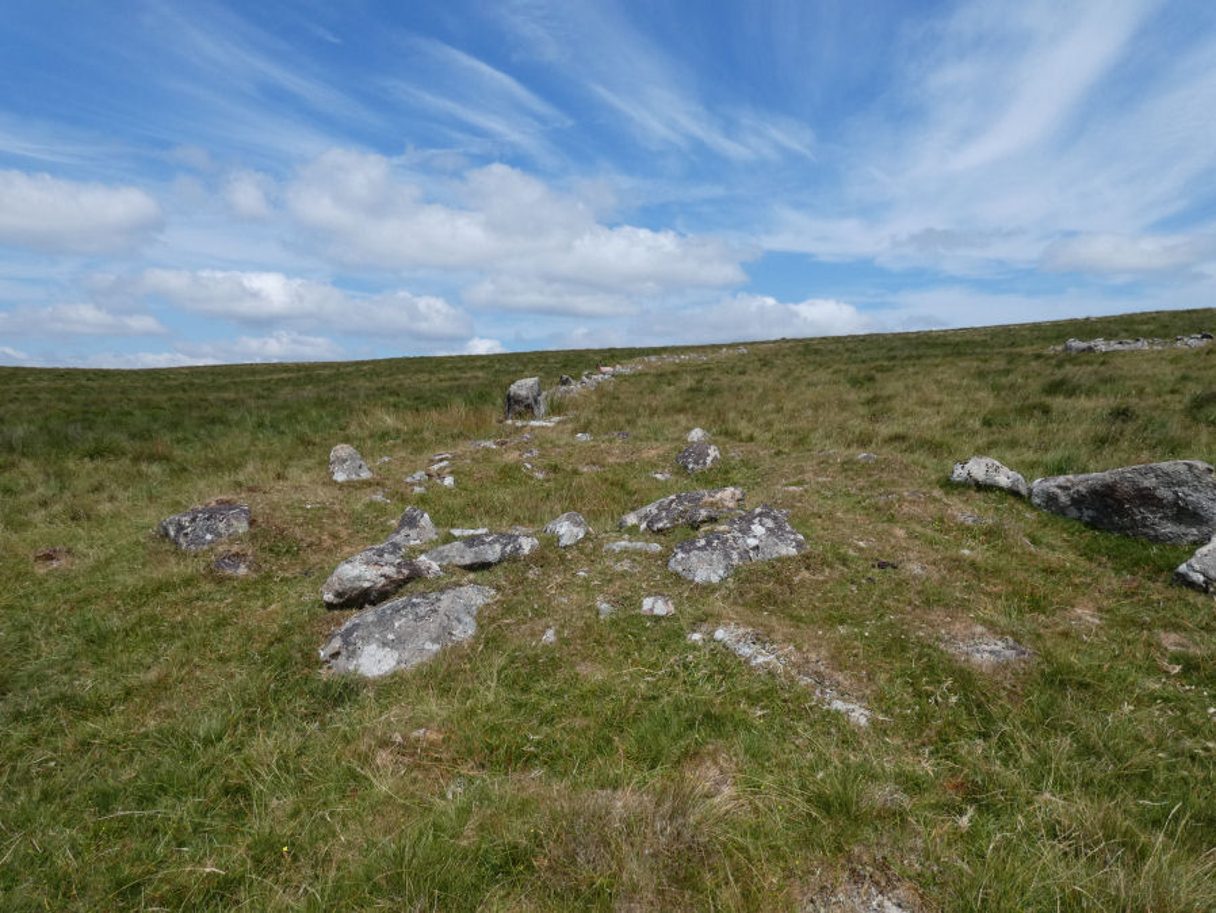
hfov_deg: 81.7
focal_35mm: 20
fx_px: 703
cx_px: 608
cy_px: 456
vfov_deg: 66.0
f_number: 4.5
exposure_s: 1/800
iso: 80
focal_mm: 3.6
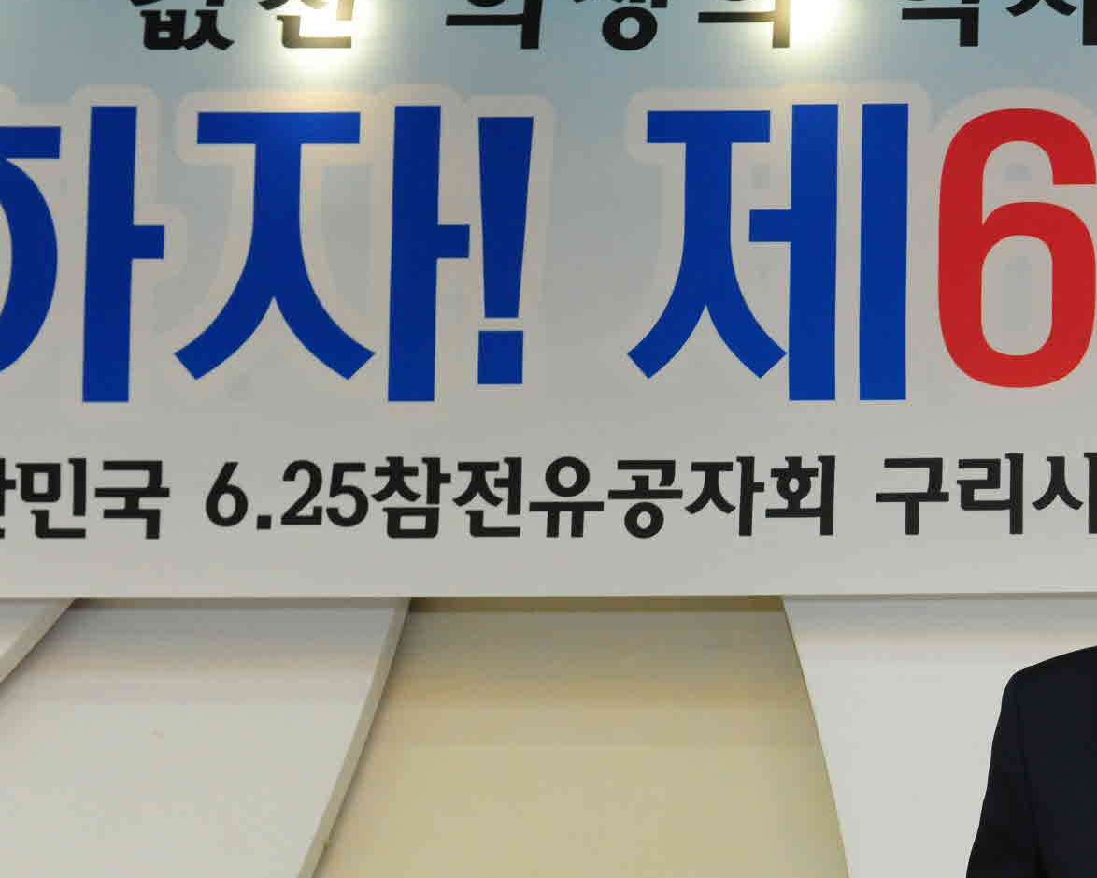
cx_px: 1233
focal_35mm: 87
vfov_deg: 17.5
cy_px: 683
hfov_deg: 20.8
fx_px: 2824
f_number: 5.6
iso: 1600
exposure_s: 1/60
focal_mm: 36
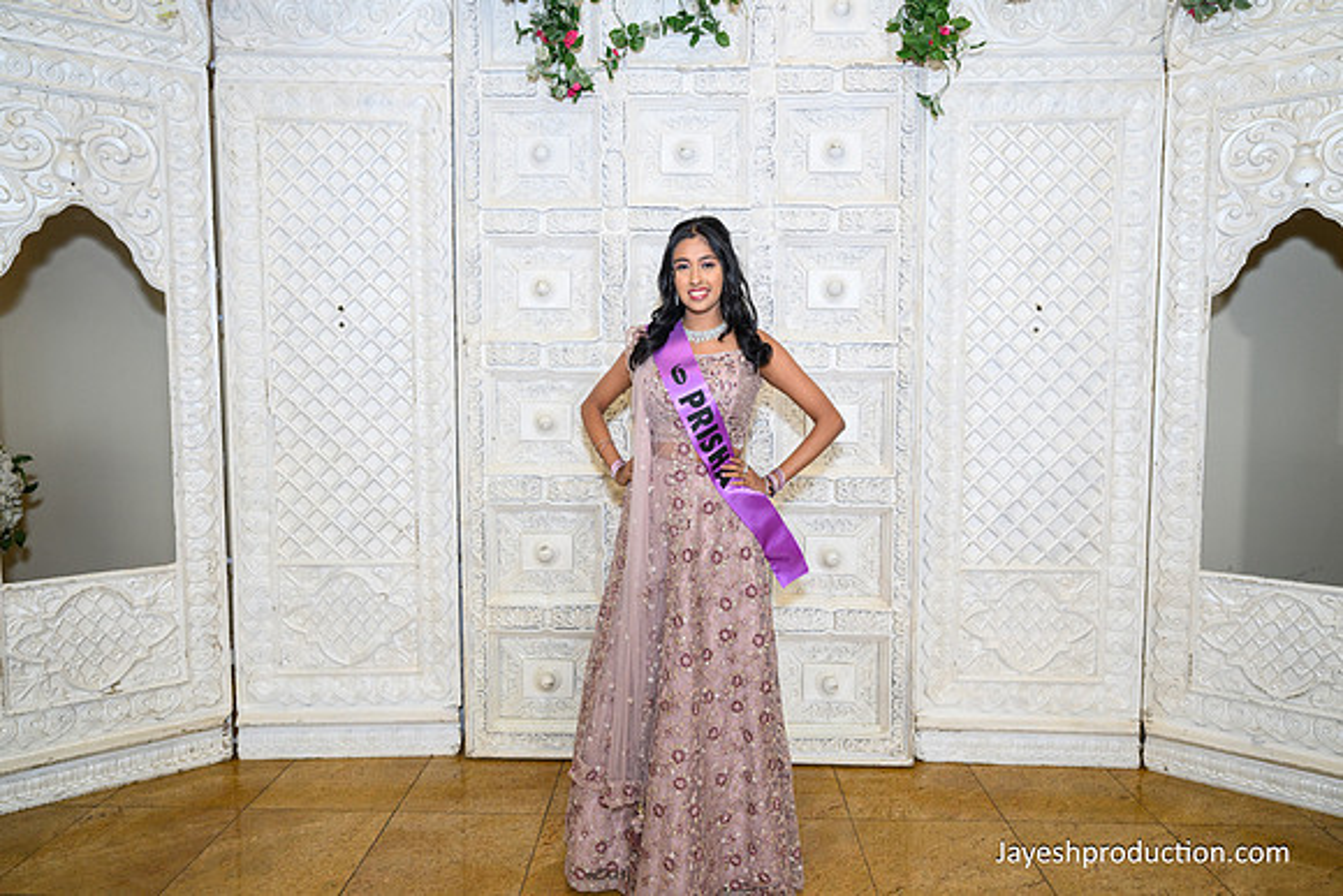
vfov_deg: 53.2
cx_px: 672
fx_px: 896
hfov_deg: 73.7
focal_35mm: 24
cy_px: 448
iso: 1000
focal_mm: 24
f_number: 3.5
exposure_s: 1/125
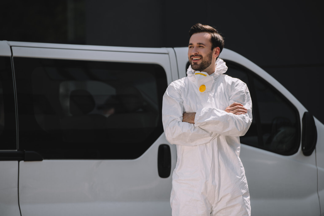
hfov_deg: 10.3
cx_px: 162
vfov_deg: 6.9
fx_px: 1800
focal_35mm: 200
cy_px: 108
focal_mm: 200
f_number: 4.5
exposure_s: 1/500
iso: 100
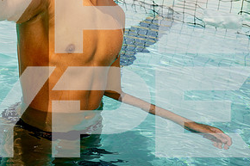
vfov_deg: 19.0
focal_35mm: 70
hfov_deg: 28.0
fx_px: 486
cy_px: 8
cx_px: 38
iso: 50
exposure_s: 1/250
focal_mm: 35
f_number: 9
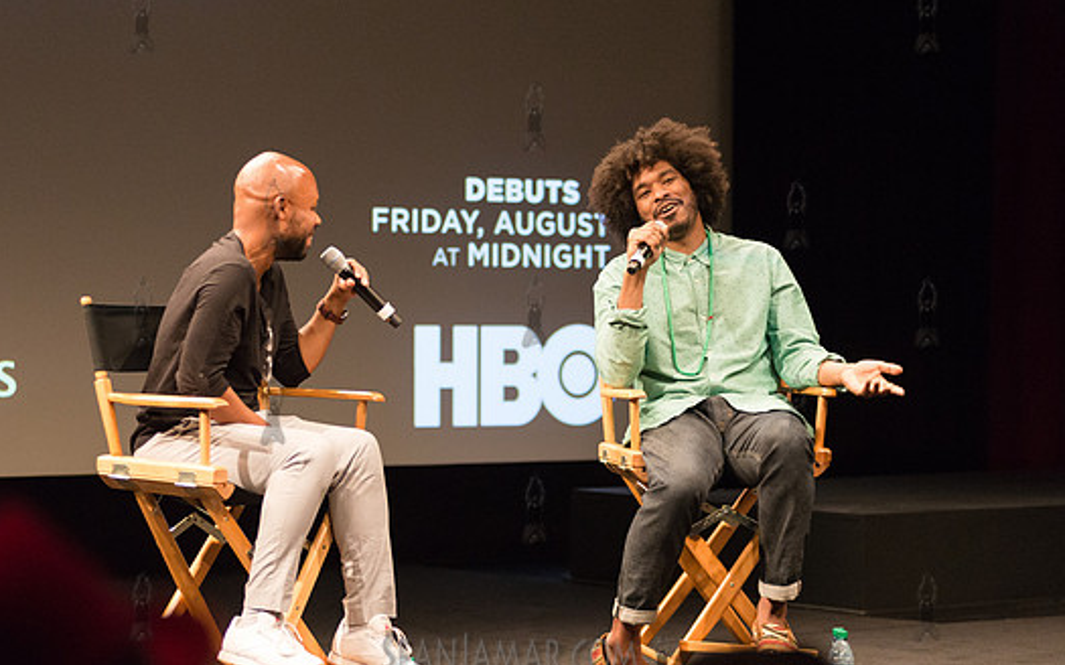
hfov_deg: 19.1
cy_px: 311
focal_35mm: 109
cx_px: 534
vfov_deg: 12.0
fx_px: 3163
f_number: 2.8
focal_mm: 92
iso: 4000
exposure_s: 1/200
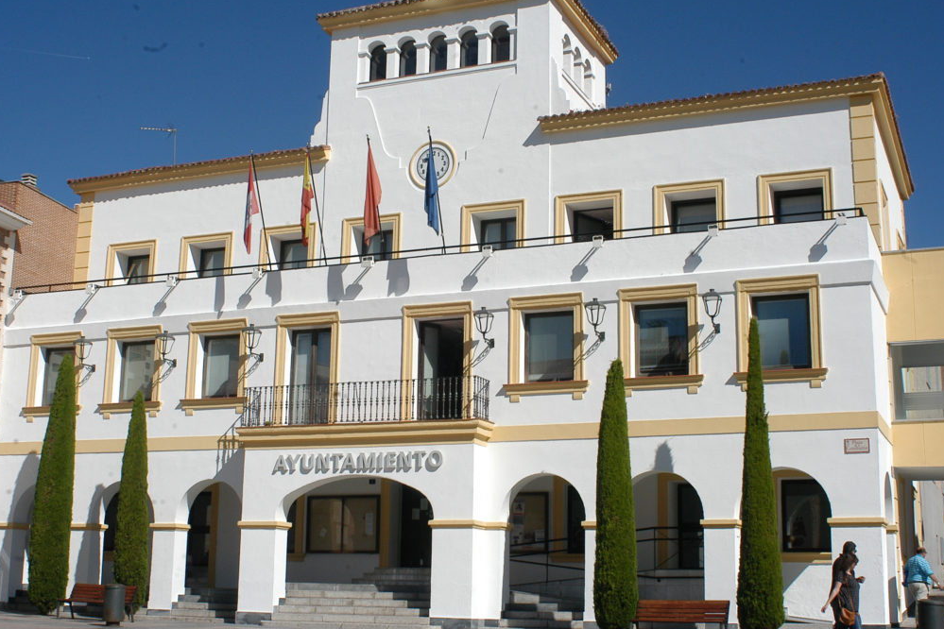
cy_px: 308
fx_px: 1127
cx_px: 472
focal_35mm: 43
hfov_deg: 45.4
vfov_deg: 31.2
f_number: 13
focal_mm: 28
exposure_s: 1/640
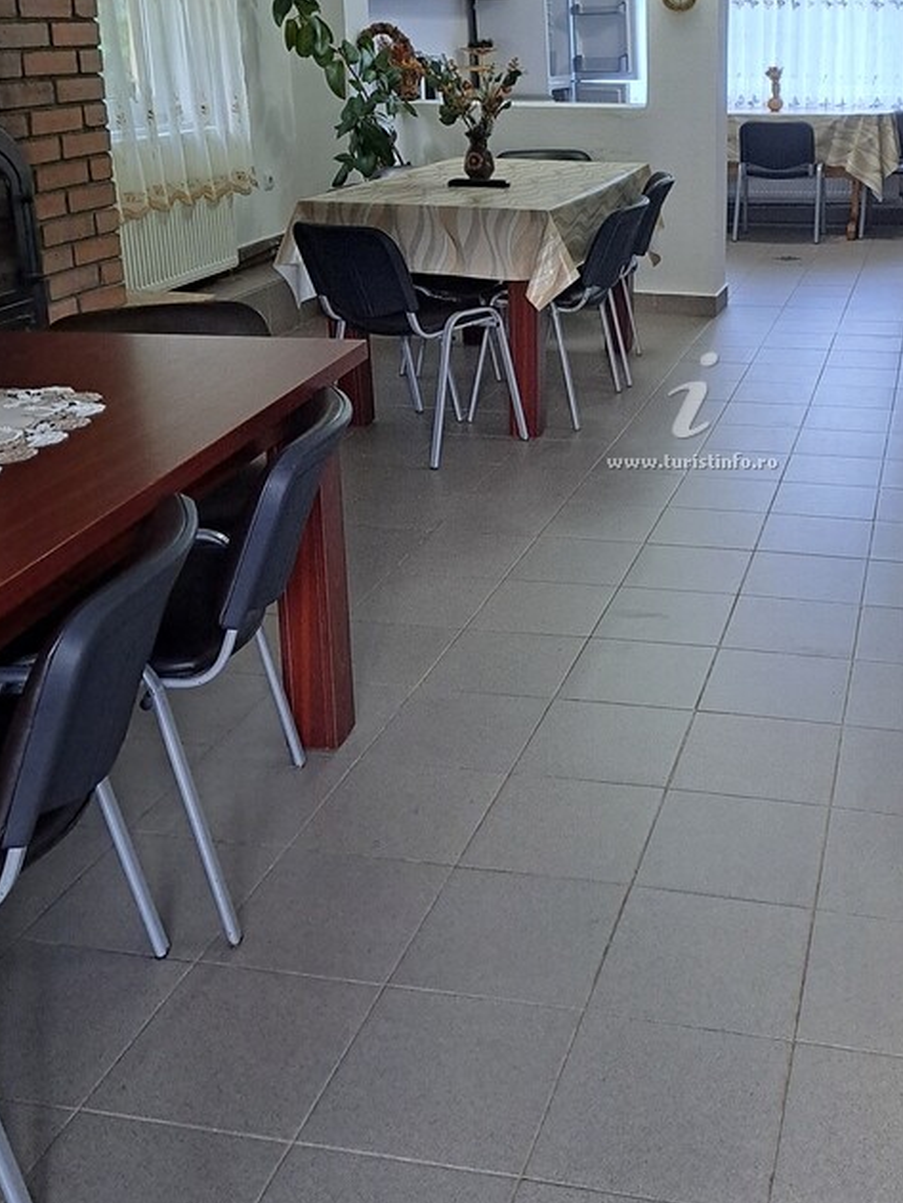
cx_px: 662
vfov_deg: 46.9
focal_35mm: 39
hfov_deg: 36.1
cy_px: 378
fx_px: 1356
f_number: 1.8
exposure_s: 1/50
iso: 250
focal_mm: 5.23
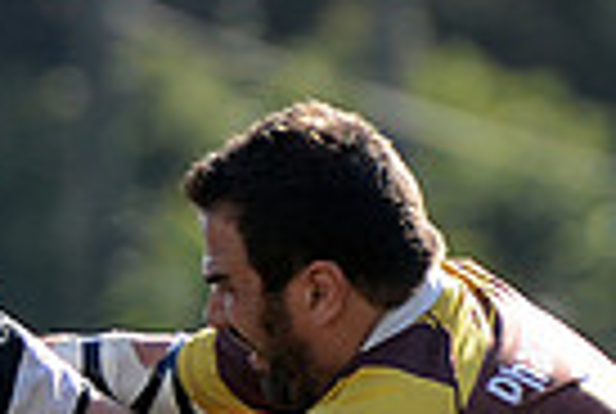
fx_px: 20304
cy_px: 839
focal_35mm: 1184
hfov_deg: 1.7
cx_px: 301
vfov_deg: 1.2
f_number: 4
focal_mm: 280
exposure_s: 1/800
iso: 320
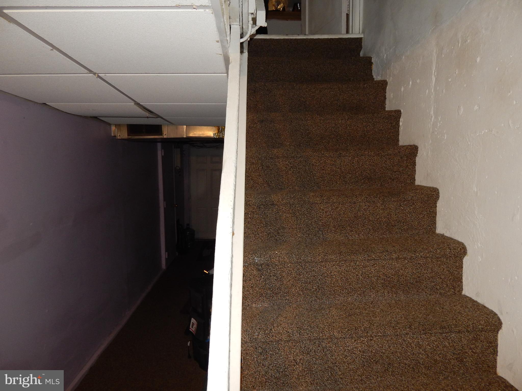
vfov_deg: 58.9
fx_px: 347
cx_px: 261
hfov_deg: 73.9
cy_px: 196
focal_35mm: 23
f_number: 3
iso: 200
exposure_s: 1/30
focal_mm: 4
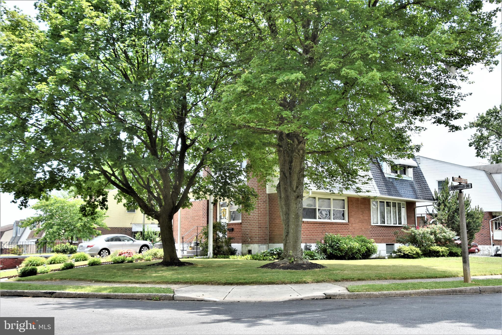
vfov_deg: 34.2
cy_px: 168
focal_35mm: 39
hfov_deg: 49.6
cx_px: 251
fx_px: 544
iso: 280
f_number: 8
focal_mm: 26
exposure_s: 1/500
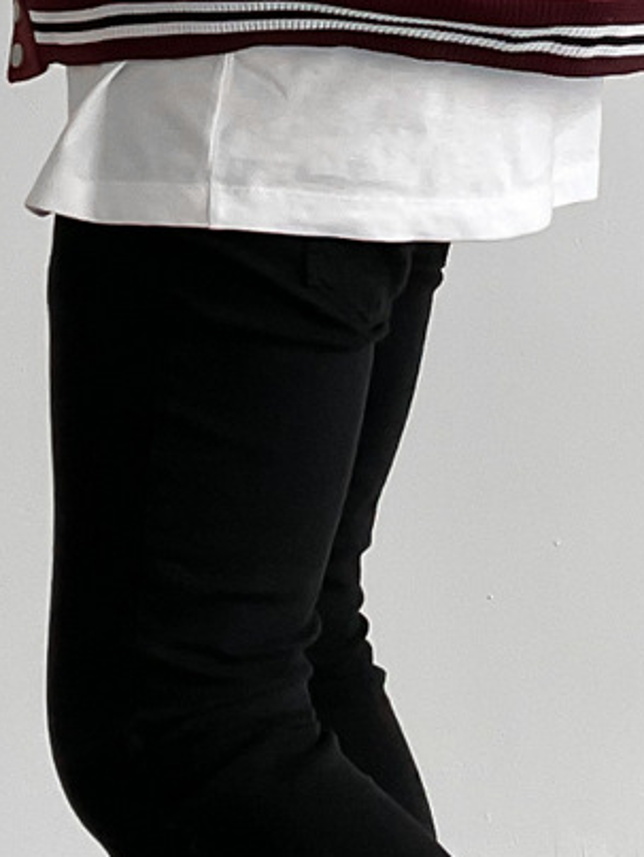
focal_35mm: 115
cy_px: -155
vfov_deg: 16.4
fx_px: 2848
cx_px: 283
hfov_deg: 12.9
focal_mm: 3
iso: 100
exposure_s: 1/60
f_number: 1.8
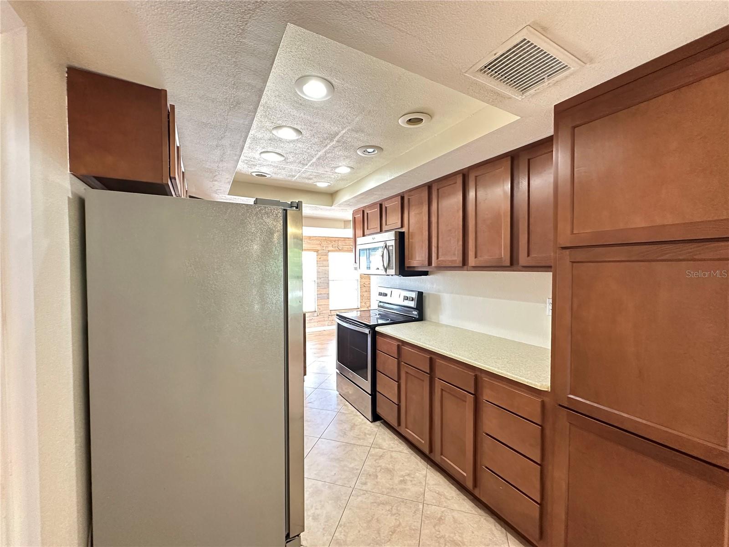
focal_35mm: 14
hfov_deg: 102.1
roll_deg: +0.4
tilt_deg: -1.3
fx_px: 295
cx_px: 364
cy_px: 274
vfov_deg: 85.7
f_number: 2.2
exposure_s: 1/60
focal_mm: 2.22
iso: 640
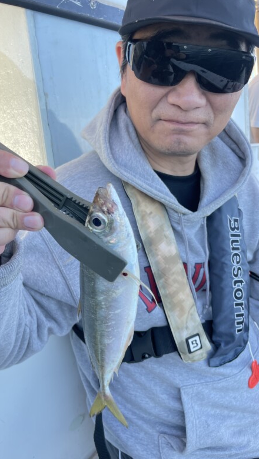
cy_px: 233
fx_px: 354
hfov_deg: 40.2
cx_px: 114
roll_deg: +4.7
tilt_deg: -12.8
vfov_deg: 66.0
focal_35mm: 29
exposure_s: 1/234
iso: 32
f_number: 1.6
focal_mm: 4.2
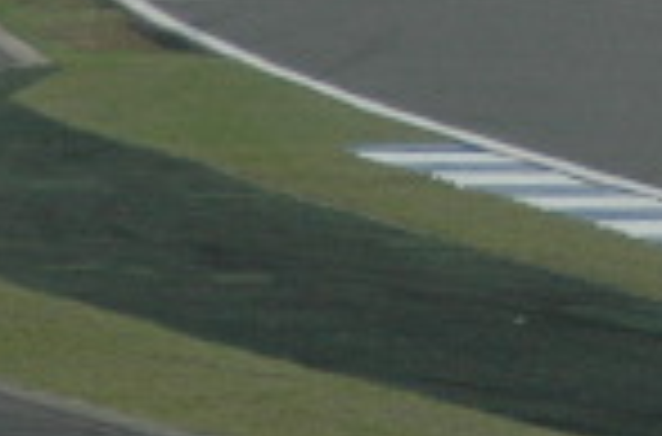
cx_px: 1270
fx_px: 36018
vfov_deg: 0.7
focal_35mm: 1965
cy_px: -290
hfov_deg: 1.1
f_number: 7.1
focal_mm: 300
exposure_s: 1/2500
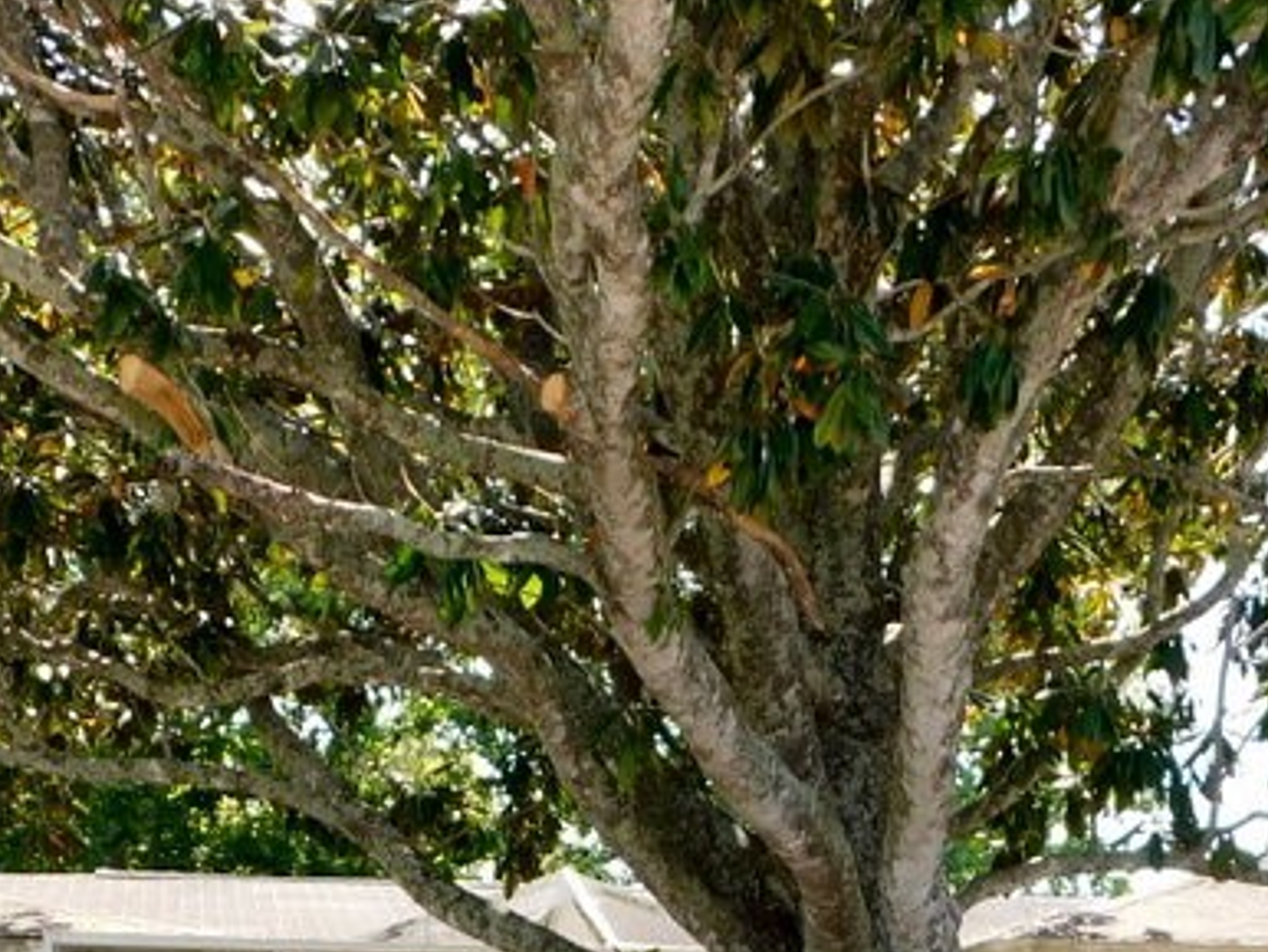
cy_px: 1198
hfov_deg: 31.6
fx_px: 2236
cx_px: 700
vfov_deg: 21.9
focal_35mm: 61
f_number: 3
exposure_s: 1/250
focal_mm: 4
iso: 125
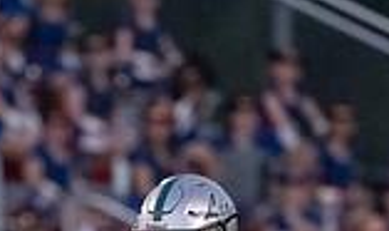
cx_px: 133
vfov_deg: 0.7
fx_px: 17700
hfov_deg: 1.3
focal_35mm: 1694
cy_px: 413
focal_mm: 400
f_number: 5.6
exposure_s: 1/1250
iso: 12800
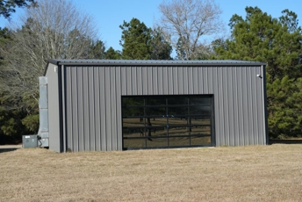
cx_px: 135
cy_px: 108
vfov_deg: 22.7
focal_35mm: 60
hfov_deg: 33.3
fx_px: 504
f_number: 11
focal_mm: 51
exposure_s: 1/320
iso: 320
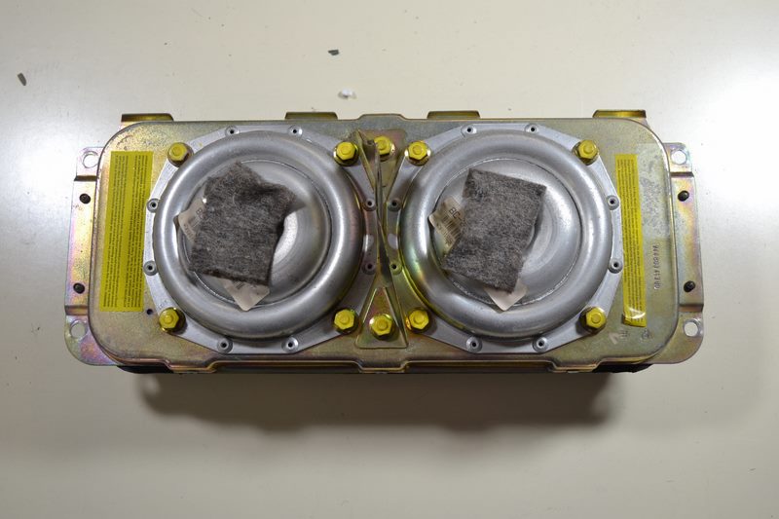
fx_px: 844
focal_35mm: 39
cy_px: 260
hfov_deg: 49.6
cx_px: 390
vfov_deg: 34.2
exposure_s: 1/80
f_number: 4.2
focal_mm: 26
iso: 400
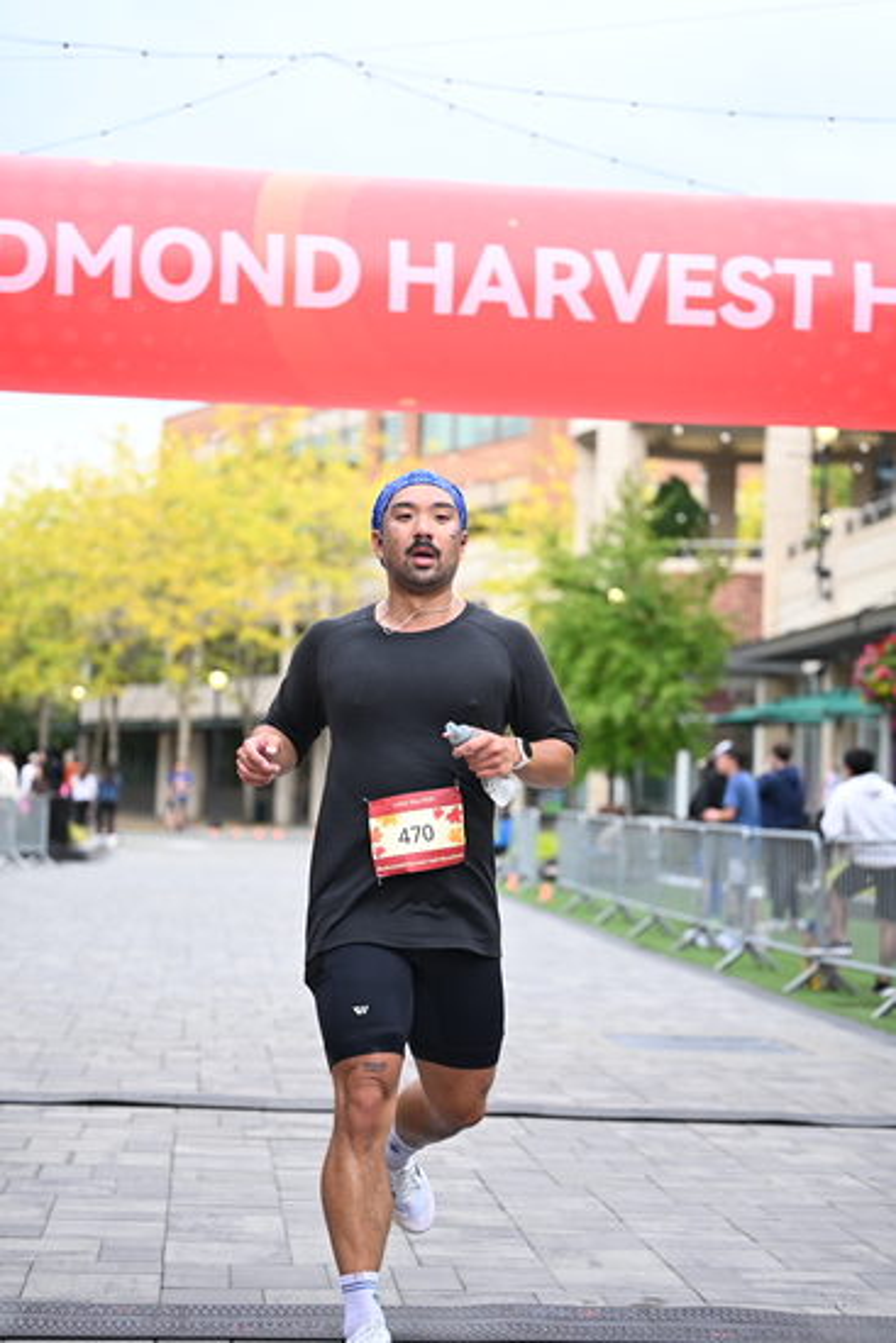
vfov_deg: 28.8
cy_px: 672
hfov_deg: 19.5
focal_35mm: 70
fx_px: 2611
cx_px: 448
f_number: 2.8
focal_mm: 70
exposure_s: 1/1250
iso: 640
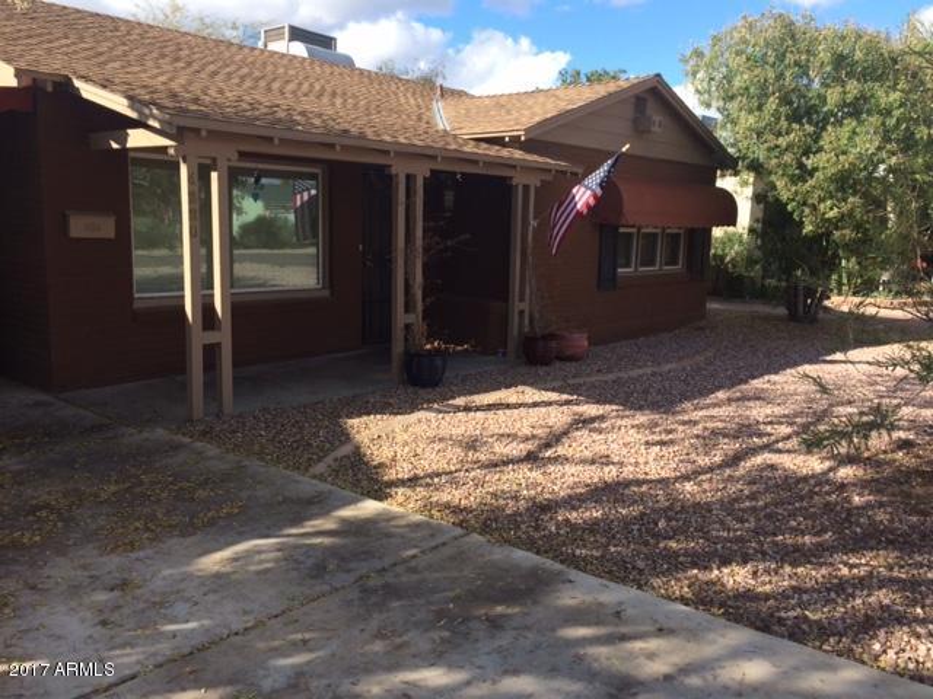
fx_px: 782
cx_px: 466
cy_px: 350
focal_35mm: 29
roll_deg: -0.5
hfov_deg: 61.7
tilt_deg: -10.5
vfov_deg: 48.2
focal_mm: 4.15
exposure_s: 1/1026
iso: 32
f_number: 2.2
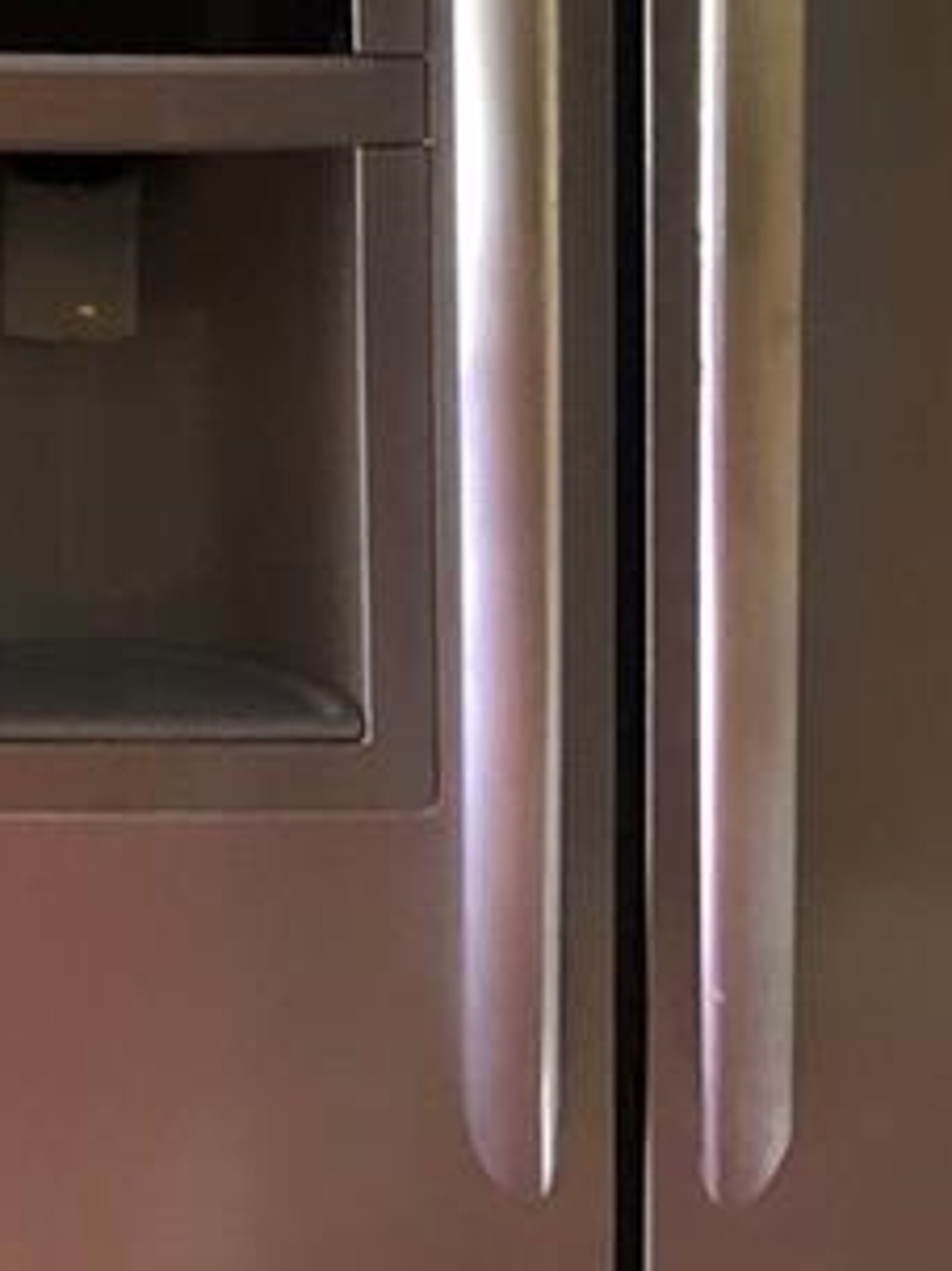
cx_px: 835
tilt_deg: -15.8
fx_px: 4073
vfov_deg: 17.7
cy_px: 470
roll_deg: -0.2
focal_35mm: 111
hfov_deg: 13.2
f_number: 1.8
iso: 100
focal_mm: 3.99
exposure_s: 1/4
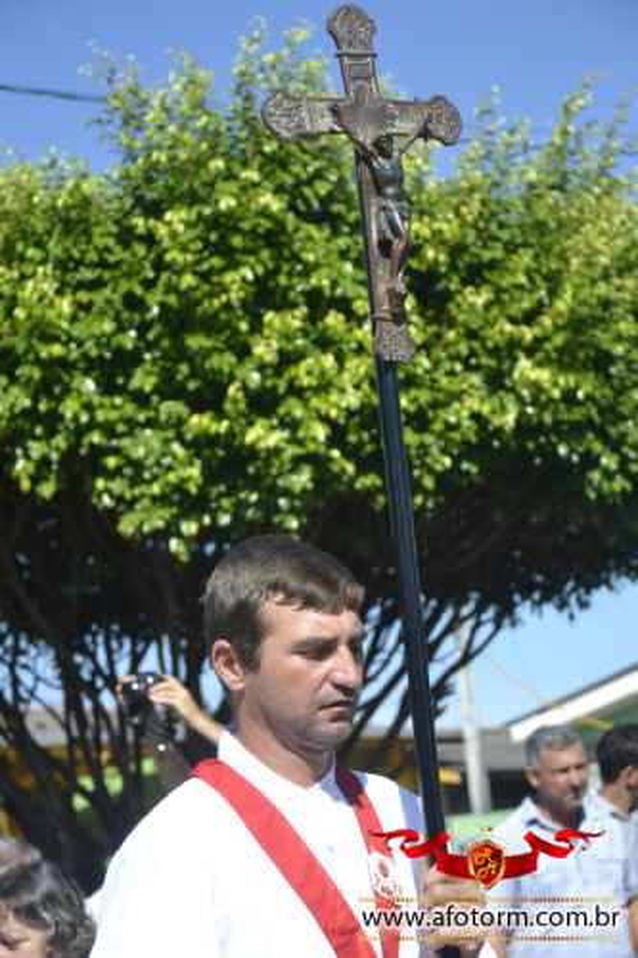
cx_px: 319
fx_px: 2992
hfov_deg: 12.2
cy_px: 479
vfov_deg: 18.2
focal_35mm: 112
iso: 160
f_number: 5.6
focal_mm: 75
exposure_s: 1/500
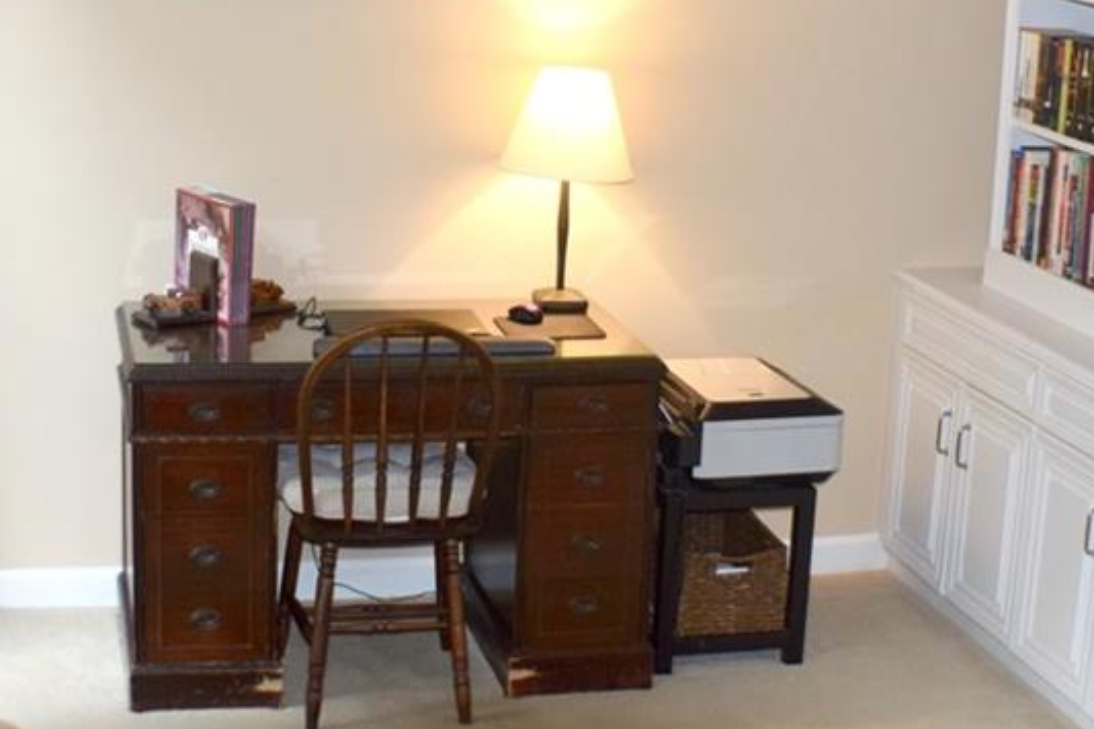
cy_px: 123
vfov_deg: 14.8
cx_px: 606
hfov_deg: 22.1
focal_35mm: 92
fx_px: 2796
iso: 800
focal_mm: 32
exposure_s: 1/100
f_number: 5
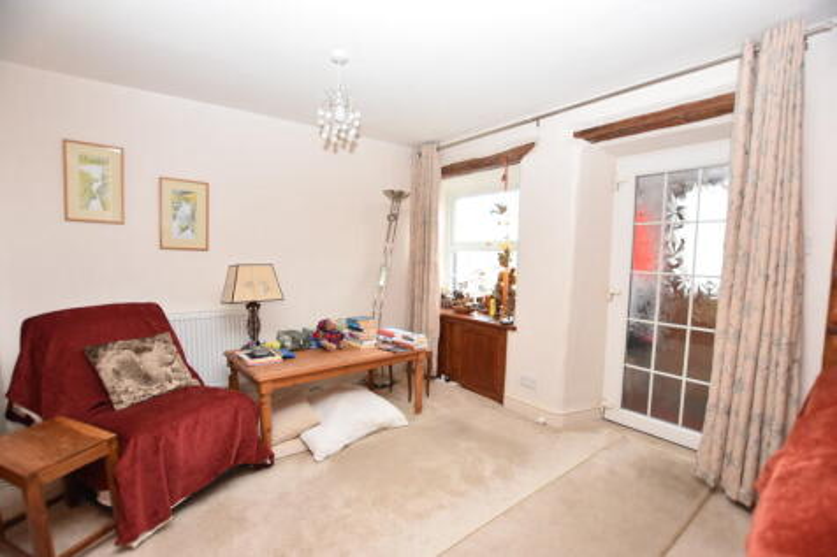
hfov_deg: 100.4
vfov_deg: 77.3
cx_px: 418
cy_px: 278
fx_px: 349
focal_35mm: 15
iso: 720
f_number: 4
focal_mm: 10
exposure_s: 1/60
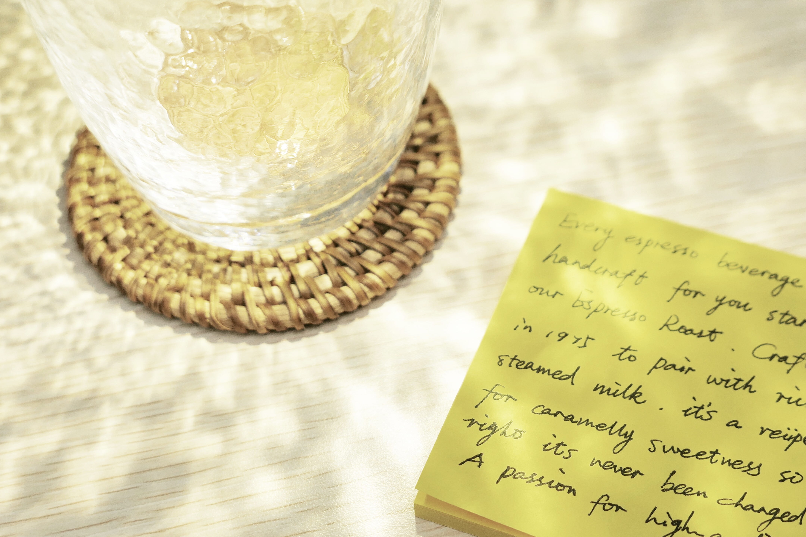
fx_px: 1612
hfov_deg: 28.0
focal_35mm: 72
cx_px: 468
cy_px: 318
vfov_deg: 18.9
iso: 125
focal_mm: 21
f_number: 2.8
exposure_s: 1/160
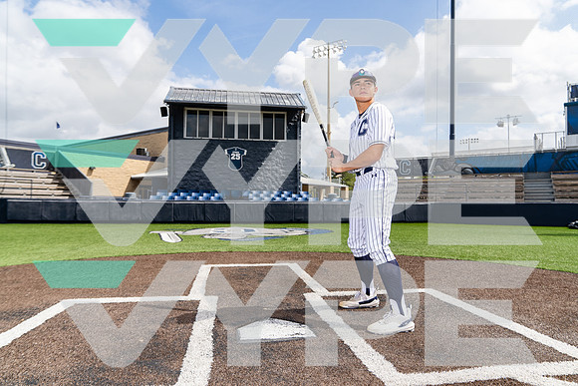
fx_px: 385
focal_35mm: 24
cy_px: 193
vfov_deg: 53.2
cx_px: 289
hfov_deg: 73.7
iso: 250
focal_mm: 24
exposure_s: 1/1250
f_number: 4
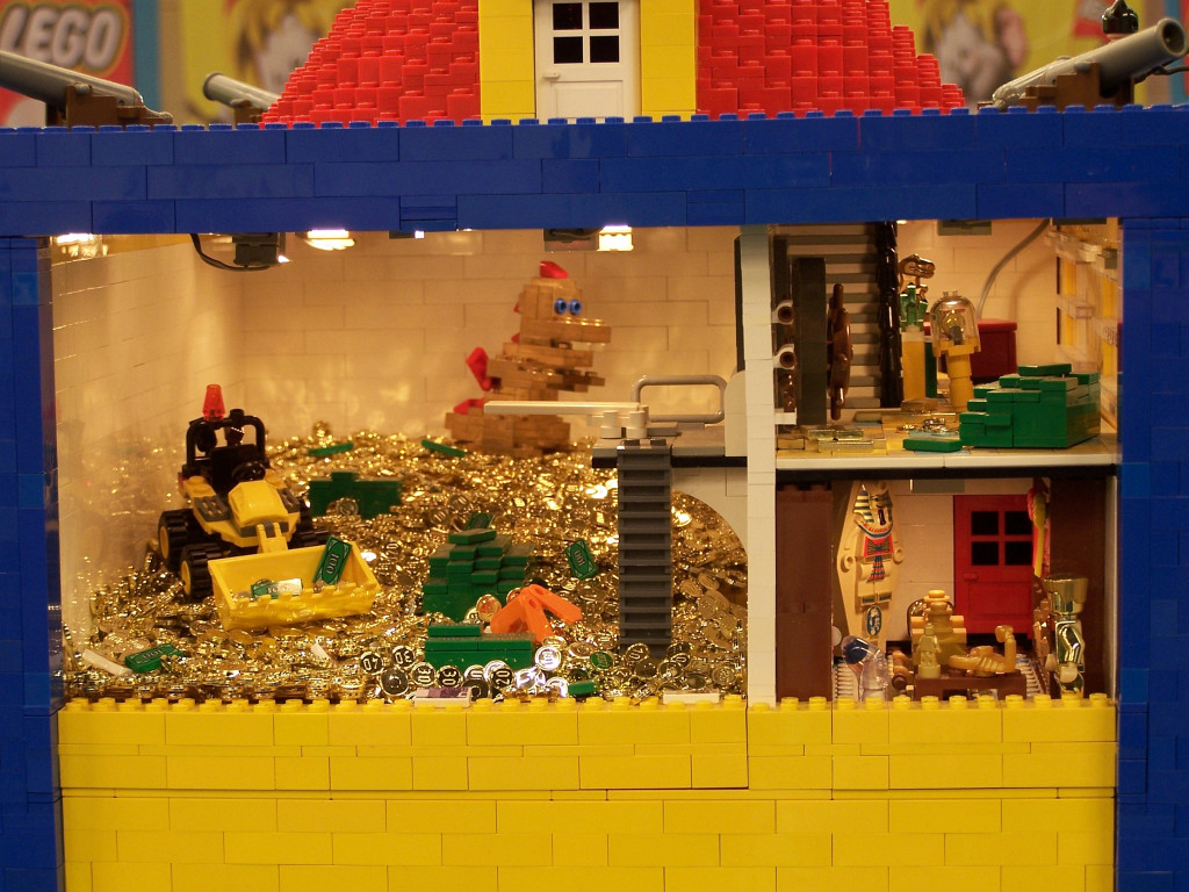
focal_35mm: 82
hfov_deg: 23.8
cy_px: 446
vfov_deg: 18.0
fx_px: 2817
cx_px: 594
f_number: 3.2
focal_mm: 13.7
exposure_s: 1/3
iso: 80
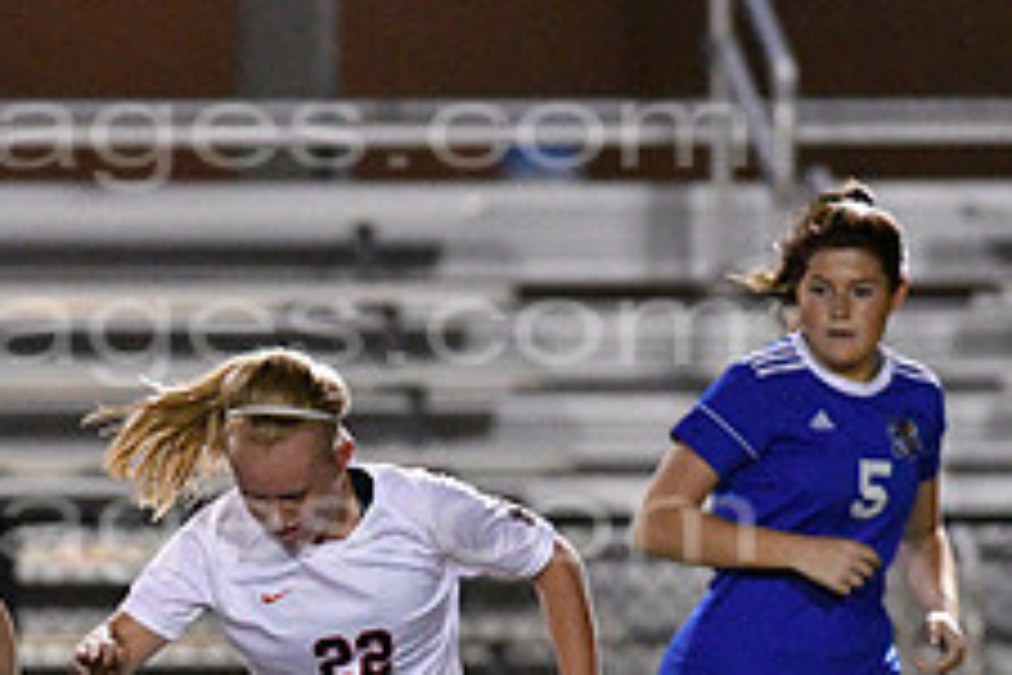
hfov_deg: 1.8
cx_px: -256
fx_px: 32550
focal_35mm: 1158
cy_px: 628
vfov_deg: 1.2
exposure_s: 1/640
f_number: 3.5
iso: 10000
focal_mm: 300
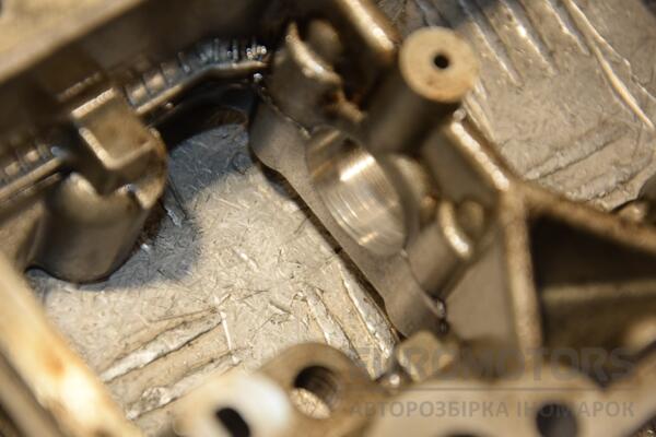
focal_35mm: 158
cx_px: 328
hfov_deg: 13.0
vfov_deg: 8.7
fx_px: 2870
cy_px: 218
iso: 800
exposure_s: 1/125
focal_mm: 105
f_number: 5.6
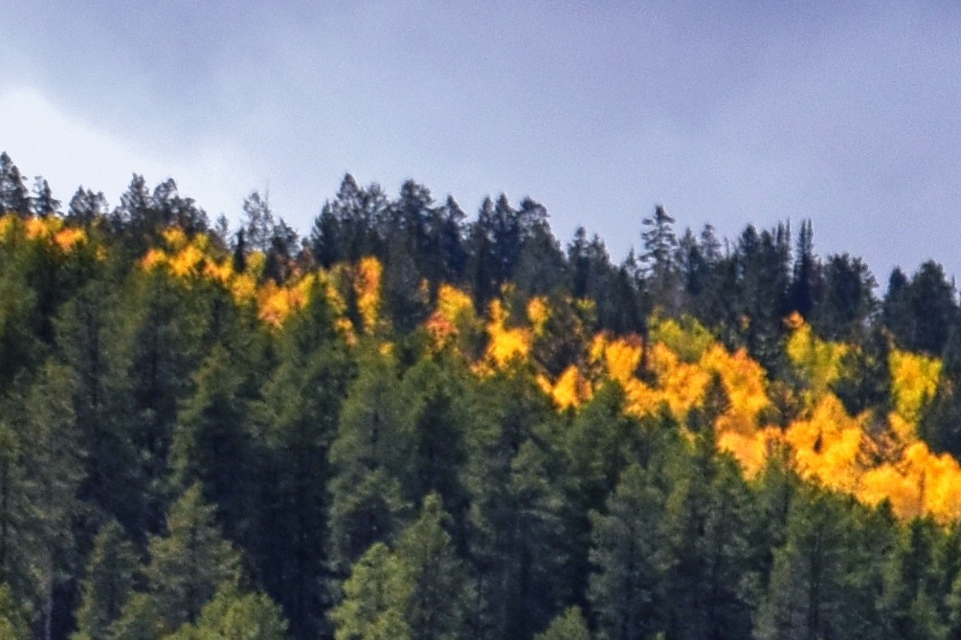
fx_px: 14358
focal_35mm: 538
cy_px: 814
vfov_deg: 2.6
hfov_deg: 3.7
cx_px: 2817
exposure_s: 1/500
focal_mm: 60
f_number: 11
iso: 220
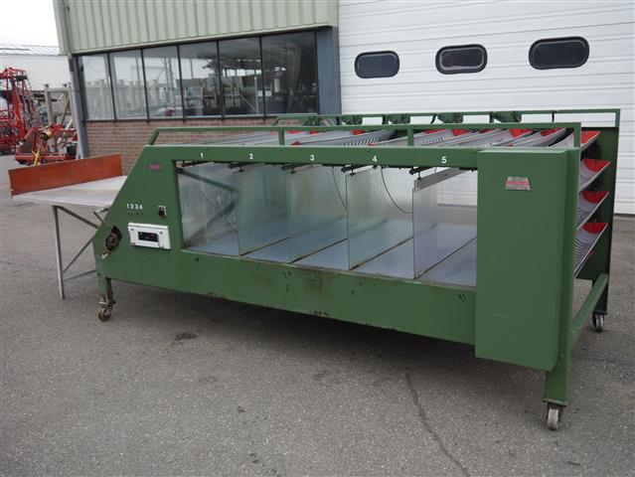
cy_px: 238
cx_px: 318
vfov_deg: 41.8
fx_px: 624
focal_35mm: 34
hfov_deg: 53.9
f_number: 4
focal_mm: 17
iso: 160
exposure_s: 1/80
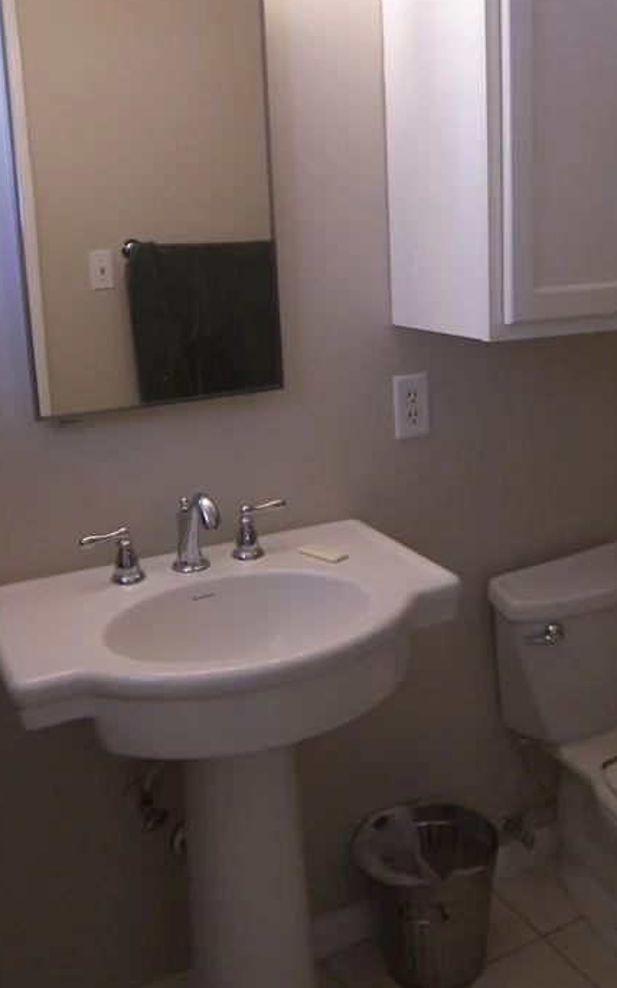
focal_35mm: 38
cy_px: 439
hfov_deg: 33.2
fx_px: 1024
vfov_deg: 51.5
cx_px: 418
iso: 100
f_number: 2.8
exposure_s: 1/30
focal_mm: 5
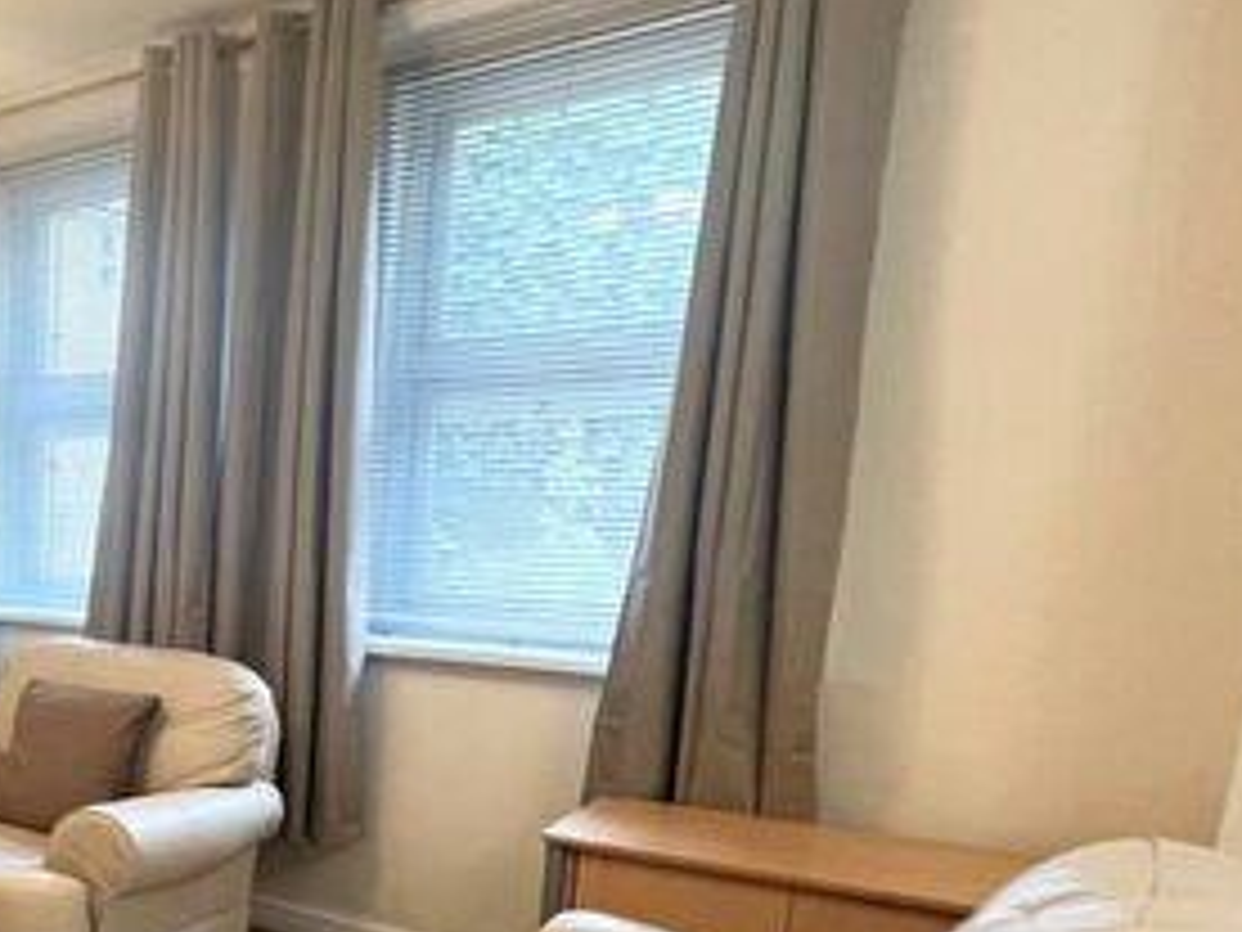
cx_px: -297
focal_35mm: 33
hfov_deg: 38.3
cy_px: 723
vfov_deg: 41.4
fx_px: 1184
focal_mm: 1.57
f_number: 1.8
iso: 250
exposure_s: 1/50
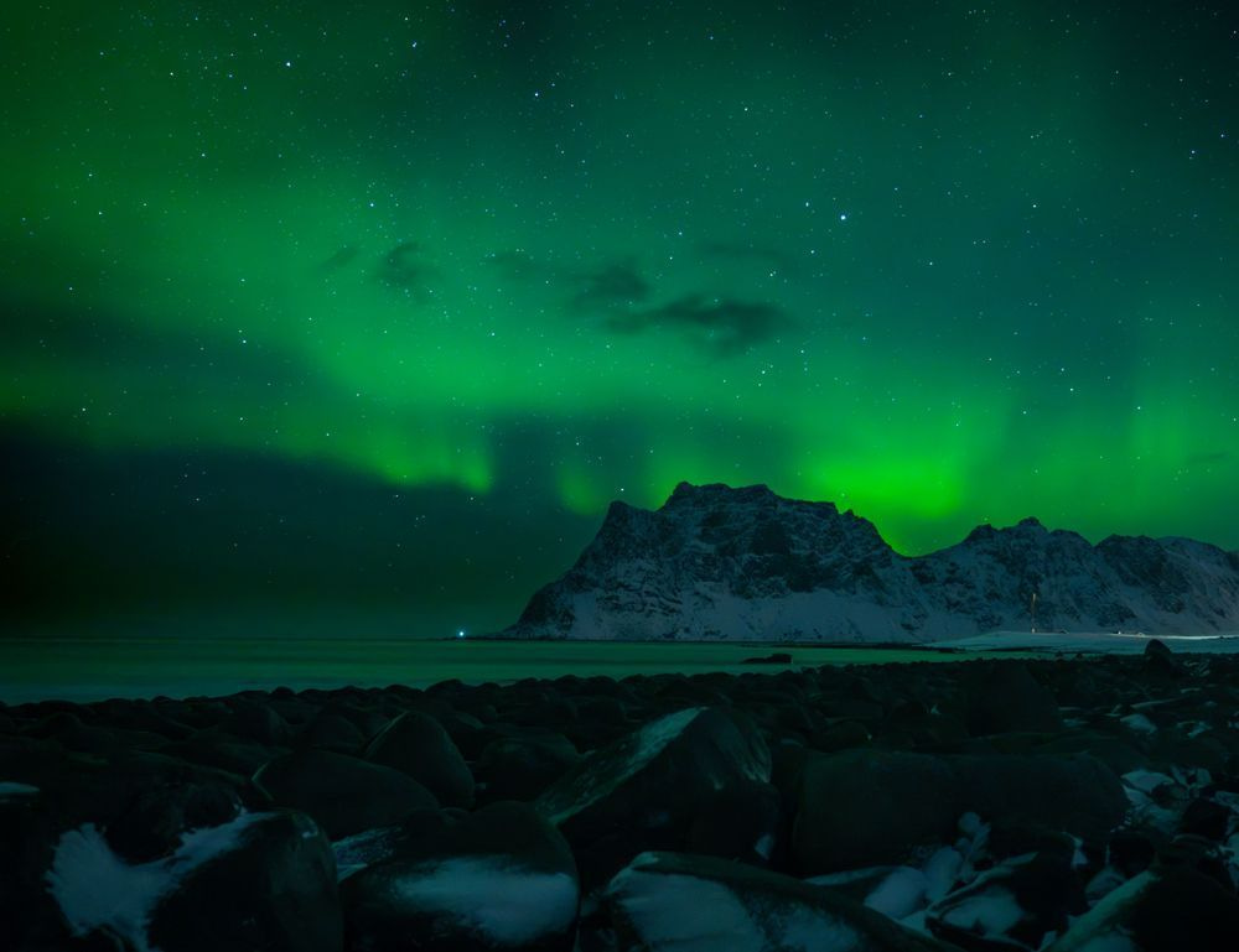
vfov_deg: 41.6
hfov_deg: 52.5
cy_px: 555
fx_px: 1249
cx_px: 729
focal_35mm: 35
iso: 1600
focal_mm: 27
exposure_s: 10
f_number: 2.8
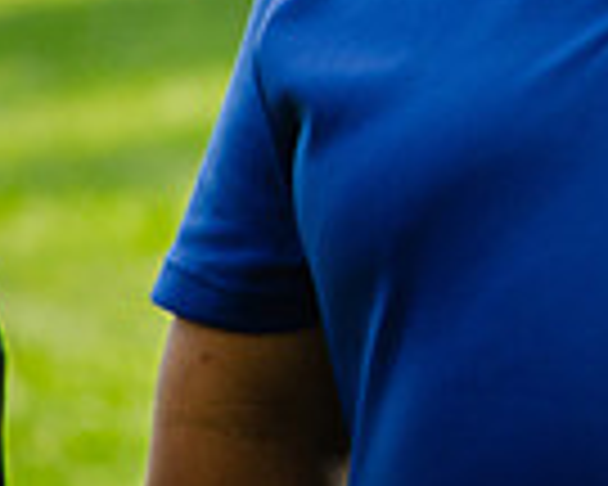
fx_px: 21647
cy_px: -320
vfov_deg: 1.3
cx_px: 667
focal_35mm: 1203
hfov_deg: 1.6
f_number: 5.6
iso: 200
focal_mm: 200
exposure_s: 1/500
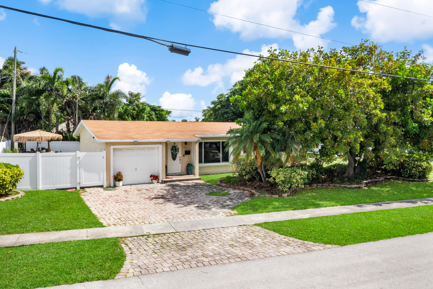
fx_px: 337
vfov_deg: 46.4
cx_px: 216
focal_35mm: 28
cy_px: 144
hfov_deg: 65.5
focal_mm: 10.26
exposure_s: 1/120
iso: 100
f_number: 10
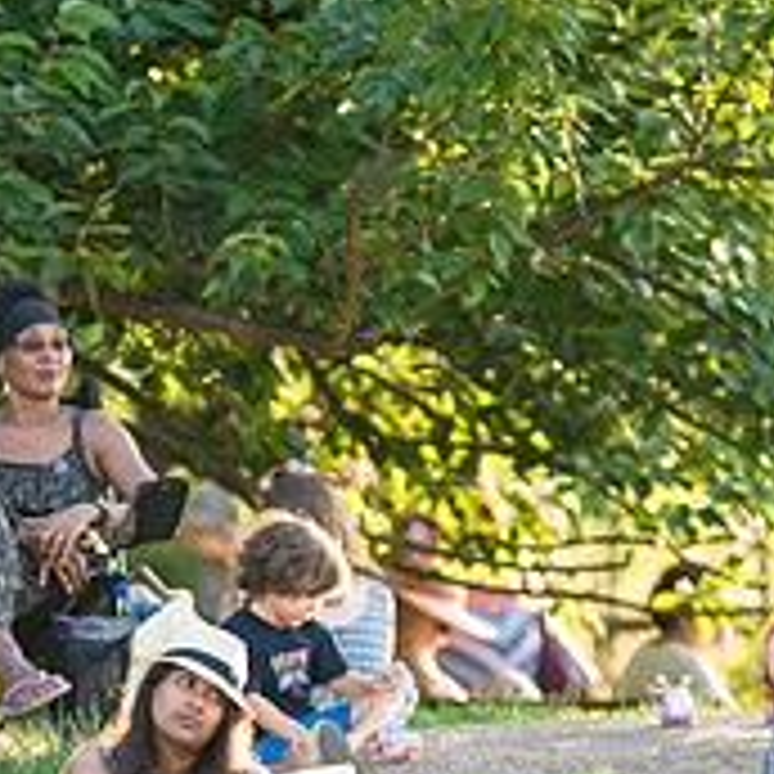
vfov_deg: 3.1
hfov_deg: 3.1
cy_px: 839
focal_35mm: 574
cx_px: 212
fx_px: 14520
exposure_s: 1/500
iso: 500
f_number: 3.5
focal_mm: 200
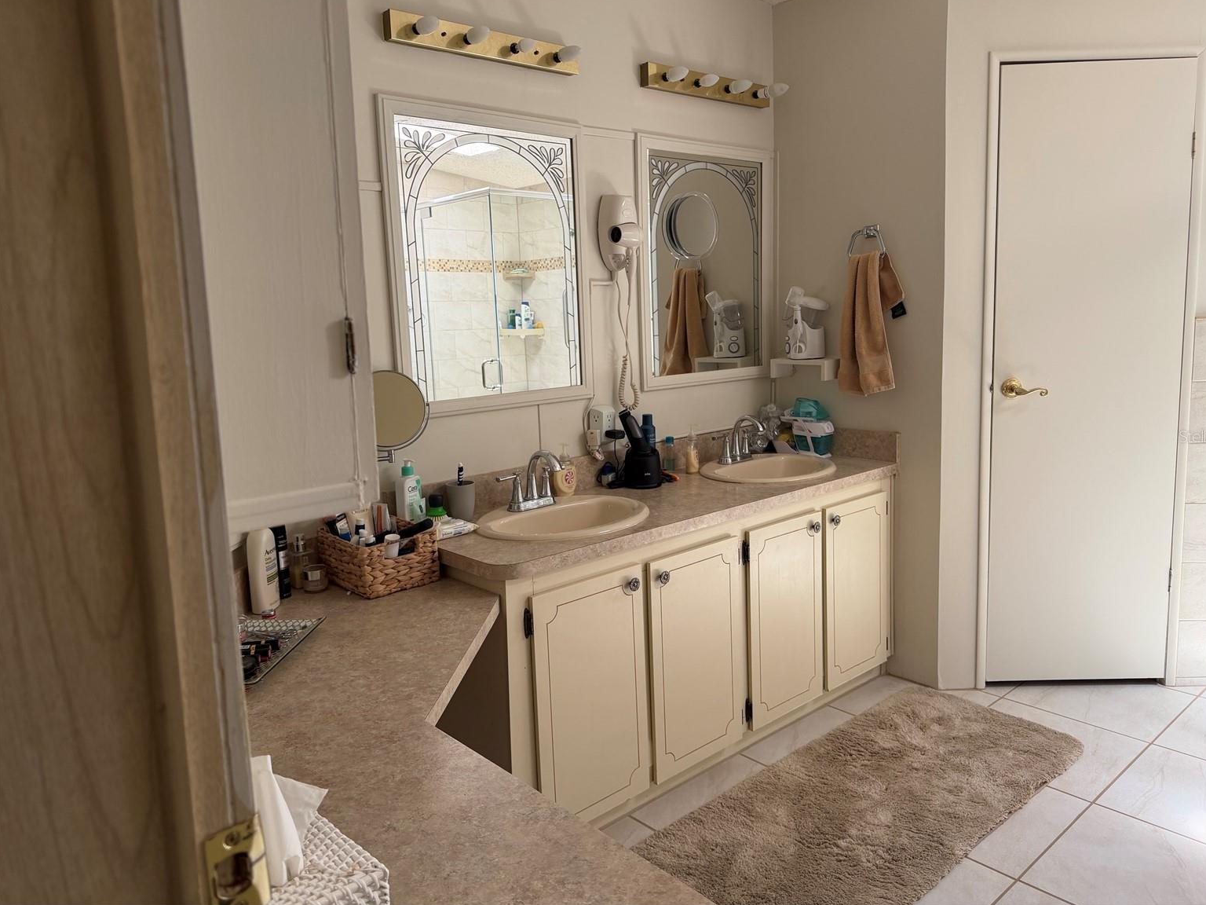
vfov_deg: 54.9
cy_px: 436
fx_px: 871
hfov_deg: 69.4
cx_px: 625
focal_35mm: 25
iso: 160
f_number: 1.78
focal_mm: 6.76
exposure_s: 1/120
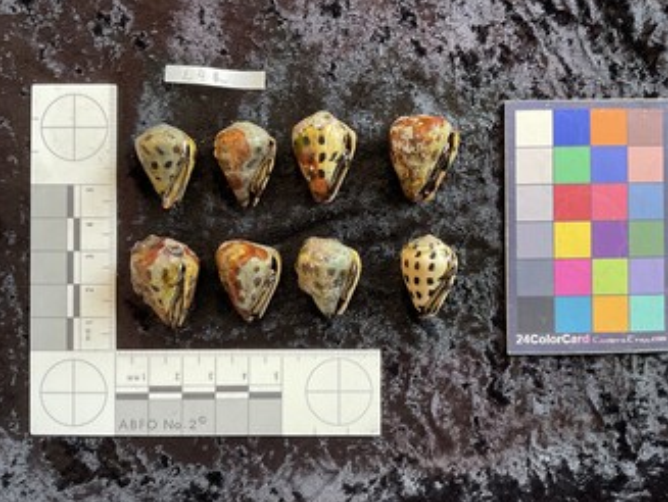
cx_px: 339
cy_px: 250
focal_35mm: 31
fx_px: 599
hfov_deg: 58.3
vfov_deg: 45.5
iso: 50
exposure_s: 1/60
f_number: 1.8
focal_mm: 3
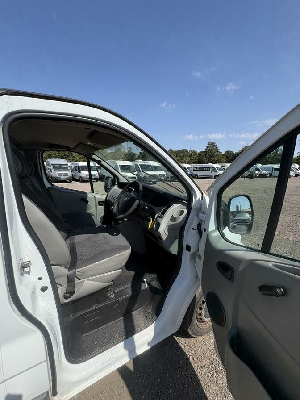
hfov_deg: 85.7
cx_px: 150
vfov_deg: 102.1
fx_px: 162
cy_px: 200
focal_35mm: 14
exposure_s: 1/1789
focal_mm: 2.22
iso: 64
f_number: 2.2
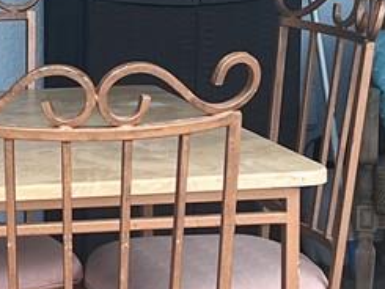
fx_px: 1892
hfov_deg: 11.5
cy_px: 64
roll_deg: +0.4
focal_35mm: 170
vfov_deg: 8.7
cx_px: -24
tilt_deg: -8.0
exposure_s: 1/335
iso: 50
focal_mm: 5.7
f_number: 1.5
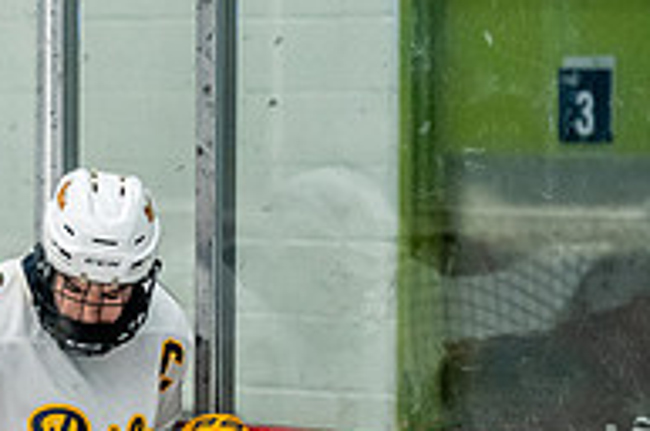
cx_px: -284
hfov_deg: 5.6
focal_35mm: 363
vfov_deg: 3.8
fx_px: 6543
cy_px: 638
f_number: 2.8
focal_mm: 86
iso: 3200
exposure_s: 1/800
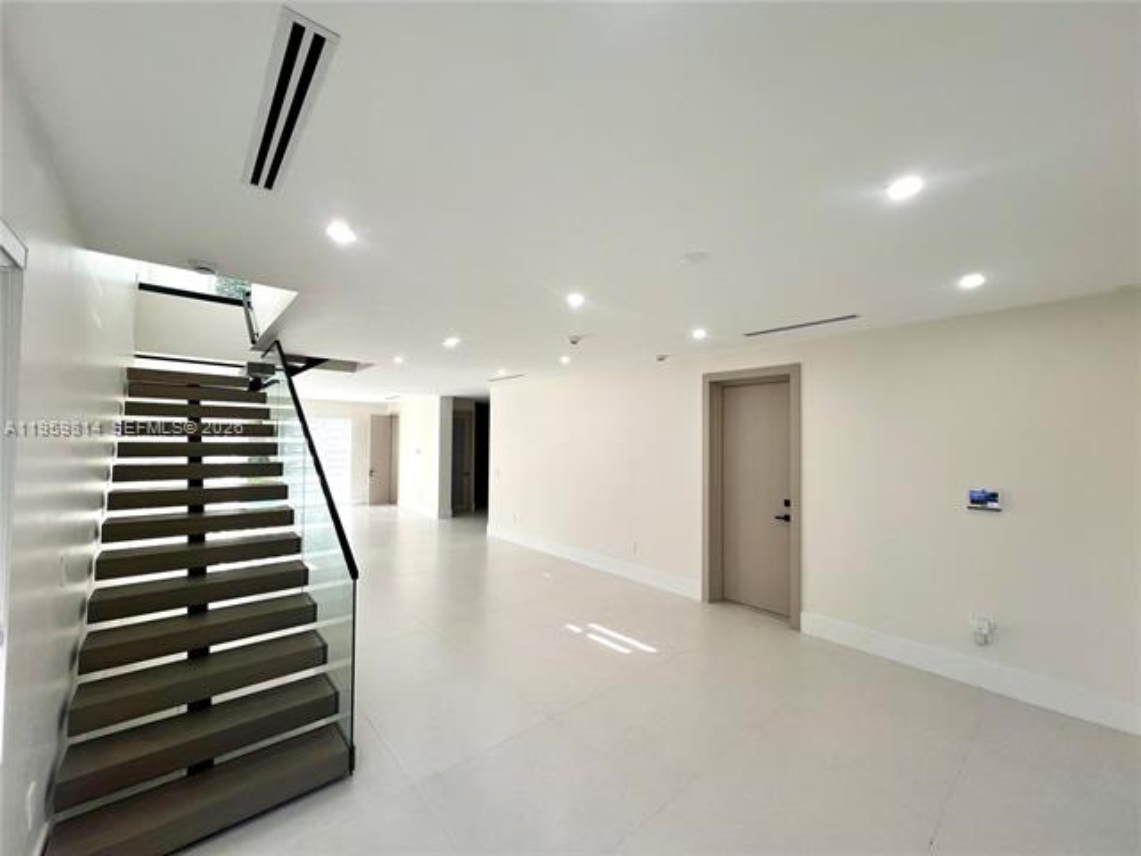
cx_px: 570
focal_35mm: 13
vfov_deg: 89.9
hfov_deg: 106.2
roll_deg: -0.8
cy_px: 428
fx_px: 429
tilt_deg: +1.0
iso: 32
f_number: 1.8
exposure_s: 1/137
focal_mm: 1.57
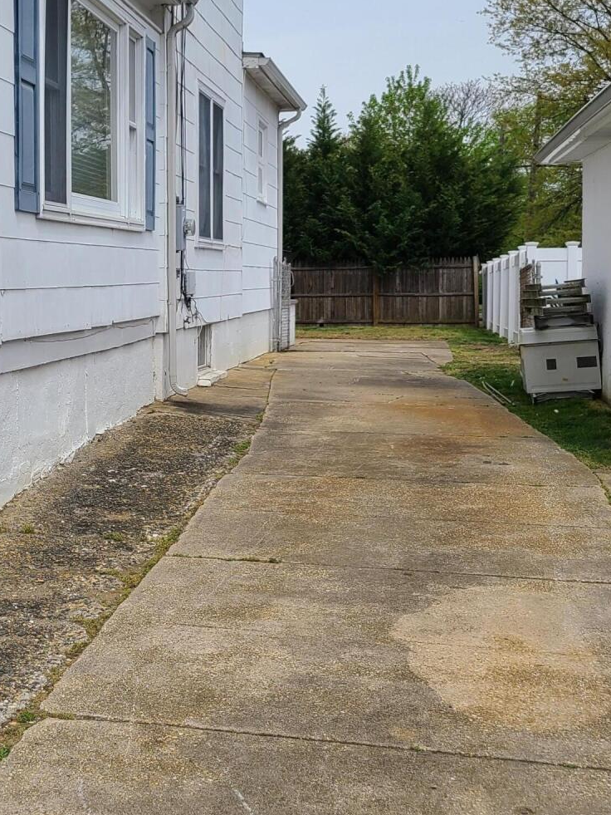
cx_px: 28
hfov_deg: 26.3
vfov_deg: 36.1
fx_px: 1247
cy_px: 349
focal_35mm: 53
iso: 40
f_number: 1.8
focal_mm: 5.4
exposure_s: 1/2882
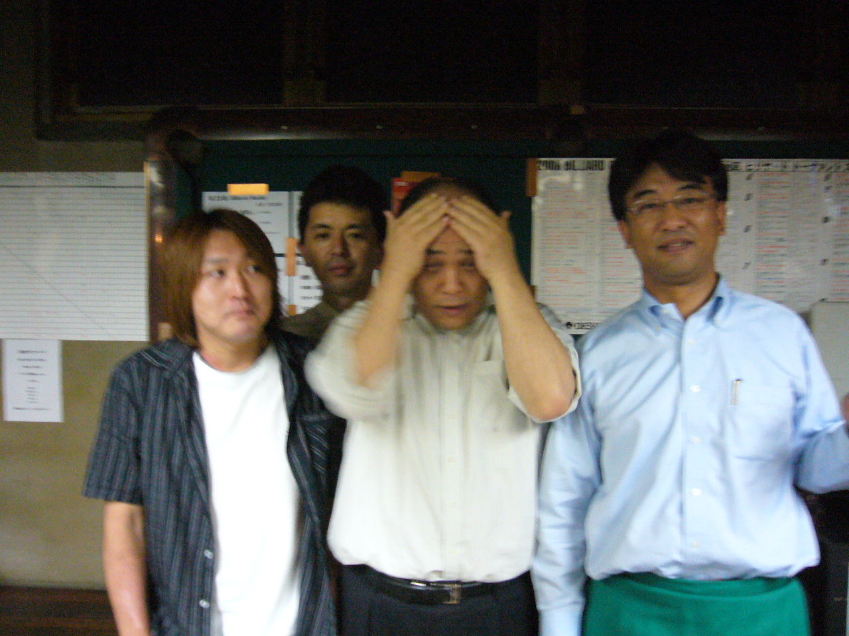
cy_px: 318
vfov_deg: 40.7
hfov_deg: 52.6
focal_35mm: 35
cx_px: 424
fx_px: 858
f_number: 2.8
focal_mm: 5.8
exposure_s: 1/8
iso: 400
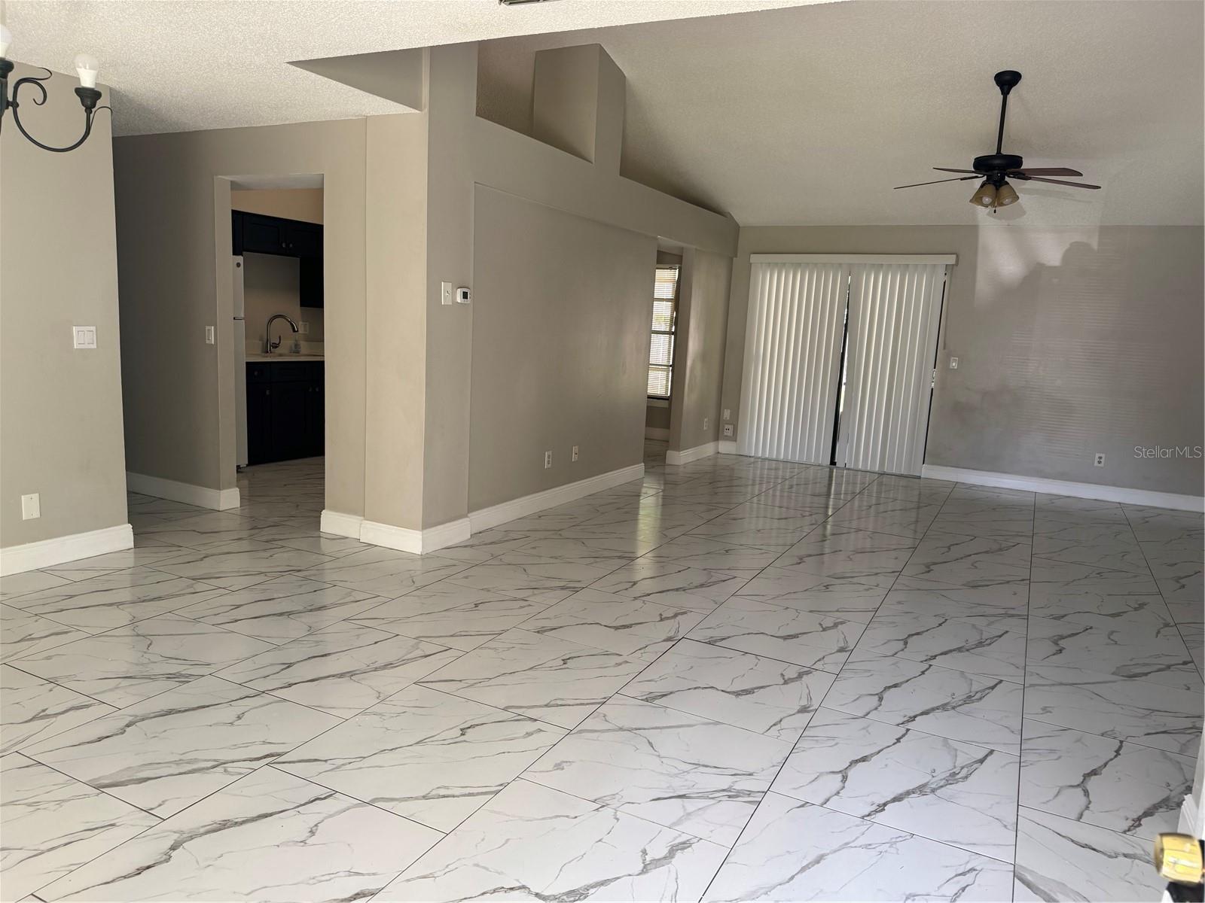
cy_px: 452
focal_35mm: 24
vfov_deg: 56.8
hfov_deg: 71.6
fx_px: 835
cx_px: 602
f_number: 1.78
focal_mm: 6.76
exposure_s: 1/121
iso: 125
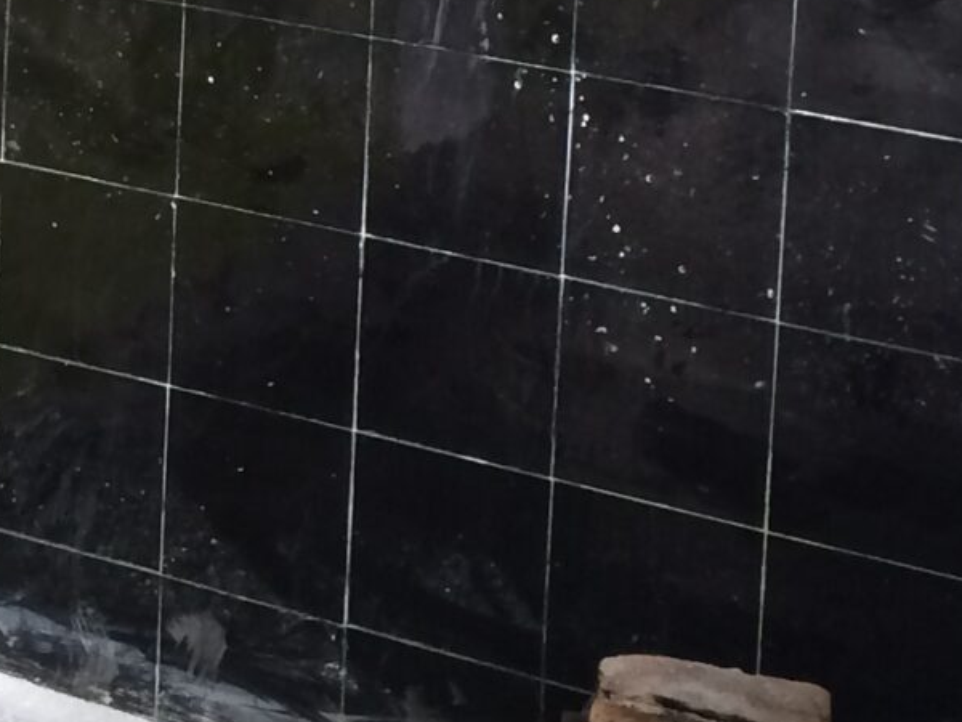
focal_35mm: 128
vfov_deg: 11.1
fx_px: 3557
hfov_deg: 14.6
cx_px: -382
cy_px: -409
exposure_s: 1/30
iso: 80
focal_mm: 4.12
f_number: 2.2
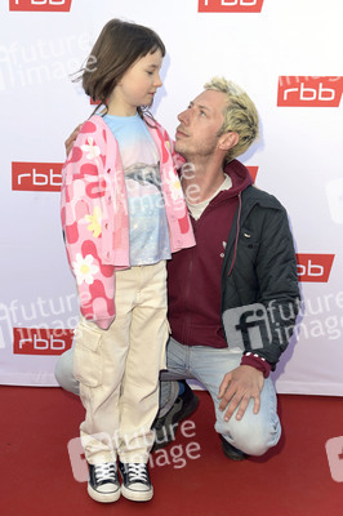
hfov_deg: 33.3
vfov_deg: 48.5
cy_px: 258
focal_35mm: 40
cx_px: 172
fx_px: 573
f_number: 5.6
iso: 640
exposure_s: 1/250
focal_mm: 40
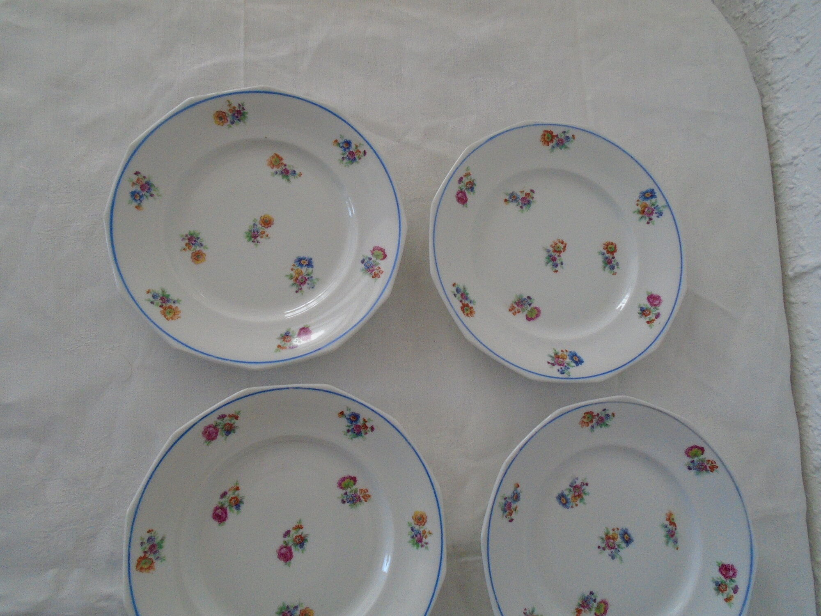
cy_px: 308
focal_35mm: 26
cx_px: 410
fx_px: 617
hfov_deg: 67.3
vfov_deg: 53.1
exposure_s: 1/125
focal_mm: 4.6
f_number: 3.2
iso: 400
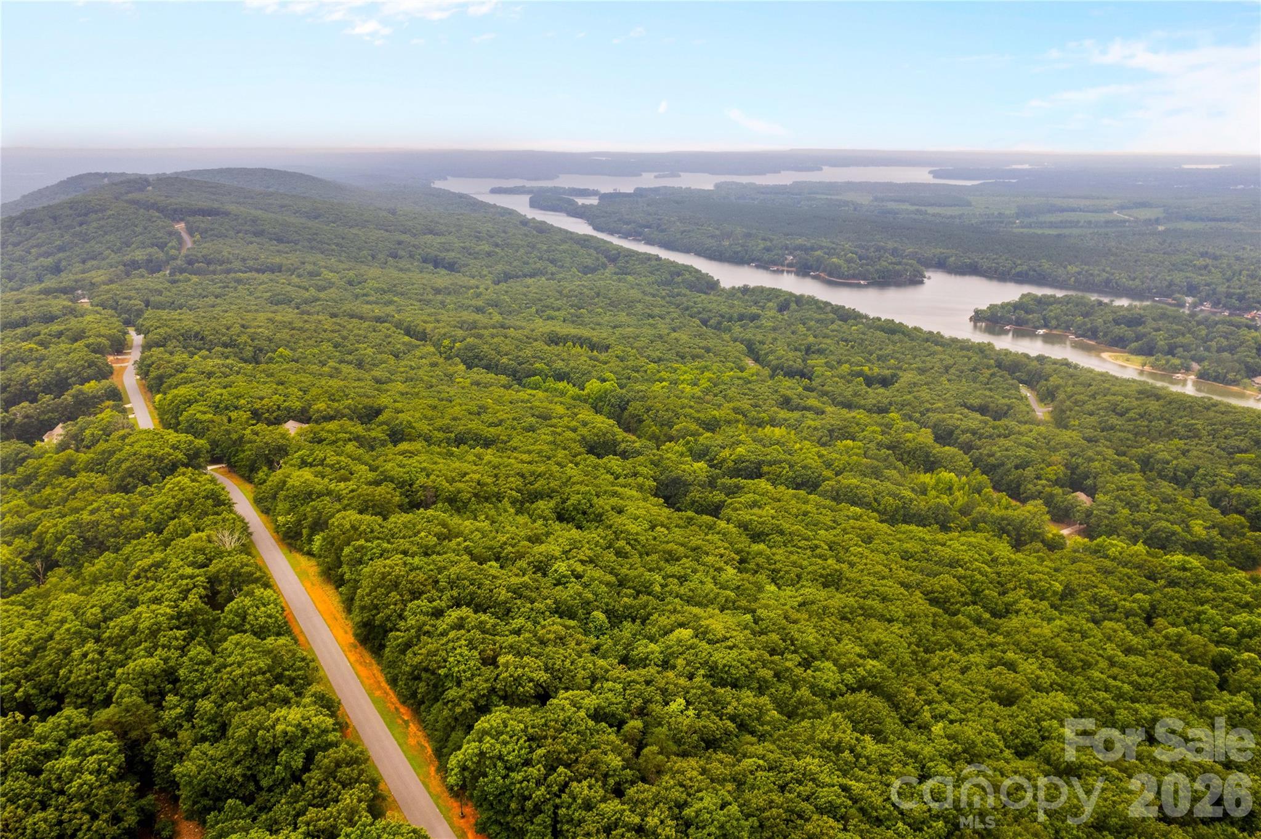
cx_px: 630
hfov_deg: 78.6
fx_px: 770
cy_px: 420
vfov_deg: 57.2
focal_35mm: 22
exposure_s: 1/250
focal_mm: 8.38
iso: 110
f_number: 2.8
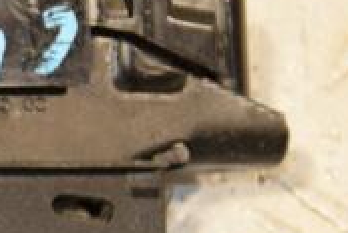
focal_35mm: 415
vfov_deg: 3.3
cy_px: 147
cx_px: -211
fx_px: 4019
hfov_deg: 4.9
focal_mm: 80
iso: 800
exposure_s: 1/200
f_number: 6.3
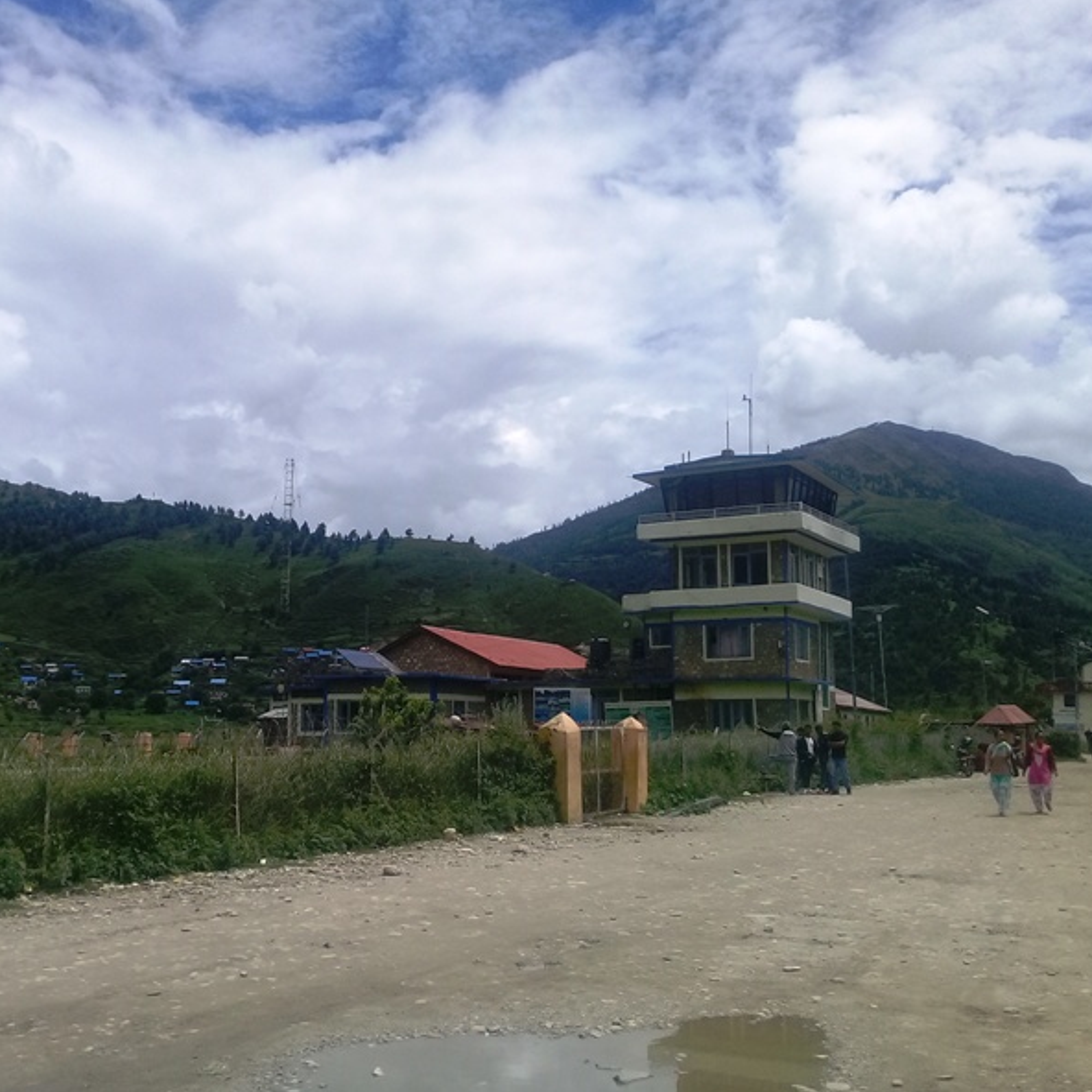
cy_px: 546
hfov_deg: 44.6
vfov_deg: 44.9
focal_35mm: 37
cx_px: 410
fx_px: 1321
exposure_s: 1/3226
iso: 50
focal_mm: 3.3
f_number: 2.2
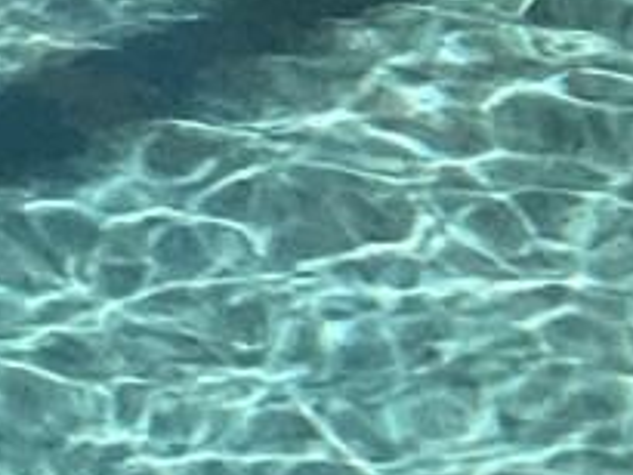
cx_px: -1704
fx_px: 4135
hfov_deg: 7.1
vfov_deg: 6.0
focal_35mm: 226
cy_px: -1086
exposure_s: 1/869
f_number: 1.8
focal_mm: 3
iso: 16
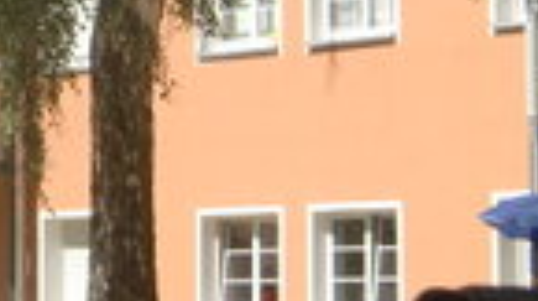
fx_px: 2791
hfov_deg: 10.8
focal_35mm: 196
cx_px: -156
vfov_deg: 6.2
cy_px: 30
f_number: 4.4
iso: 64
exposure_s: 1/500
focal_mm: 11.6
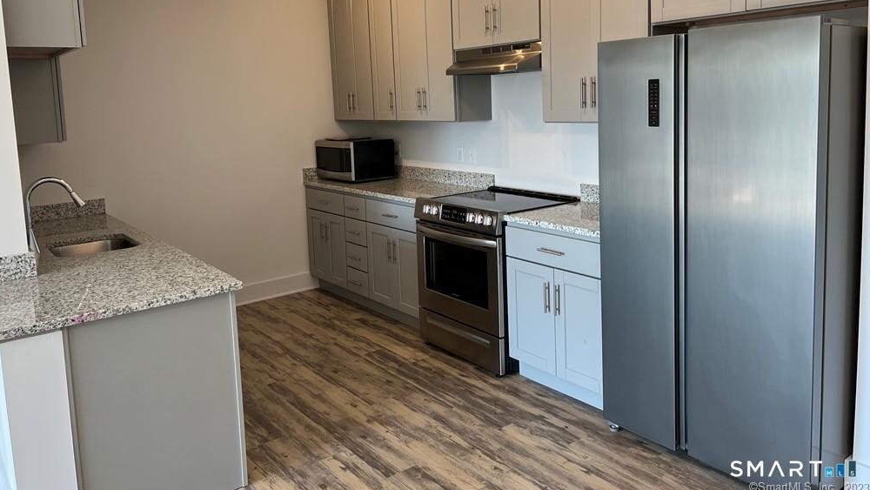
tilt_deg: -6.7
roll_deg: +1.8
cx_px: 429
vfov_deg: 39.7
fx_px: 669
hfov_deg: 66.1
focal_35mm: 29
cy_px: 161
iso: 80
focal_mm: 5.7
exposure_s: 1/120
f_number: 1.5
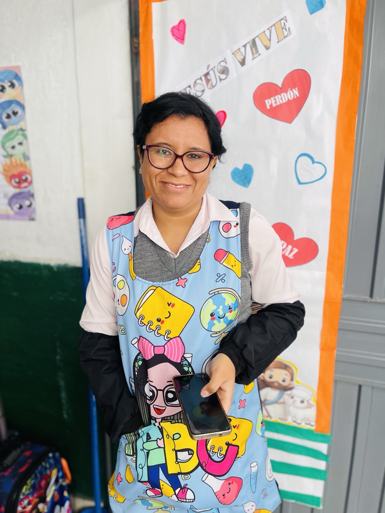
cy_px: 256
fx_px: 386
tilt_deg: -13.4
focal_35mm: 26
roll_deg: -0.8
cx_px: 192
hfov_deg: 53.1
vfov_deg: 67.3
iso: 125
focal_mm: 5.1
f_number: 1.6
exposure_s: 1/91
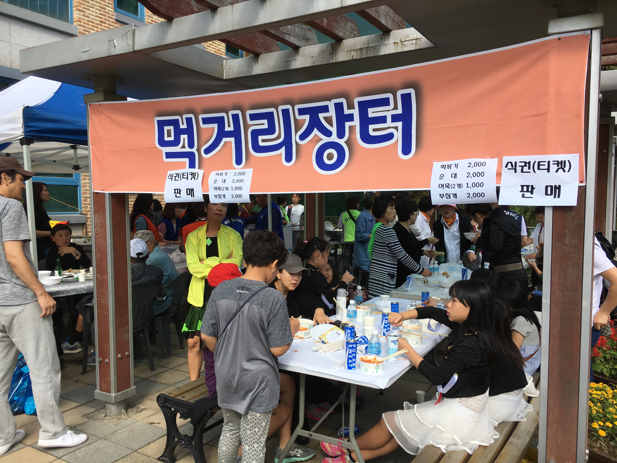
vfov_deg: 48.2
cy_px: 232
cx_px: 308
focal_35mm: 29
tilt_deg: -1.9
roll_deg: +0.0
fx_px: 517
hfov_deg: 61.7
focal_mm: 4.15
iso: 25
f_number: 2.2
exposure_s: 1/578
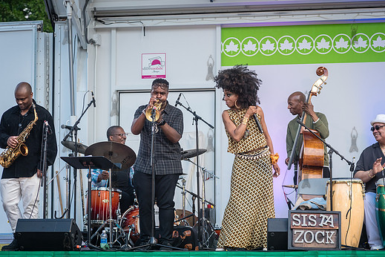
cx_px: 186
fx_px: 1679
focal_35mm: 157
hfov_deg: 13.1
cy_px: 142
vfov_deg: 8.7
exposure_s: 1/400
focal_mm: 125
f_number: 4.5
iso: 500
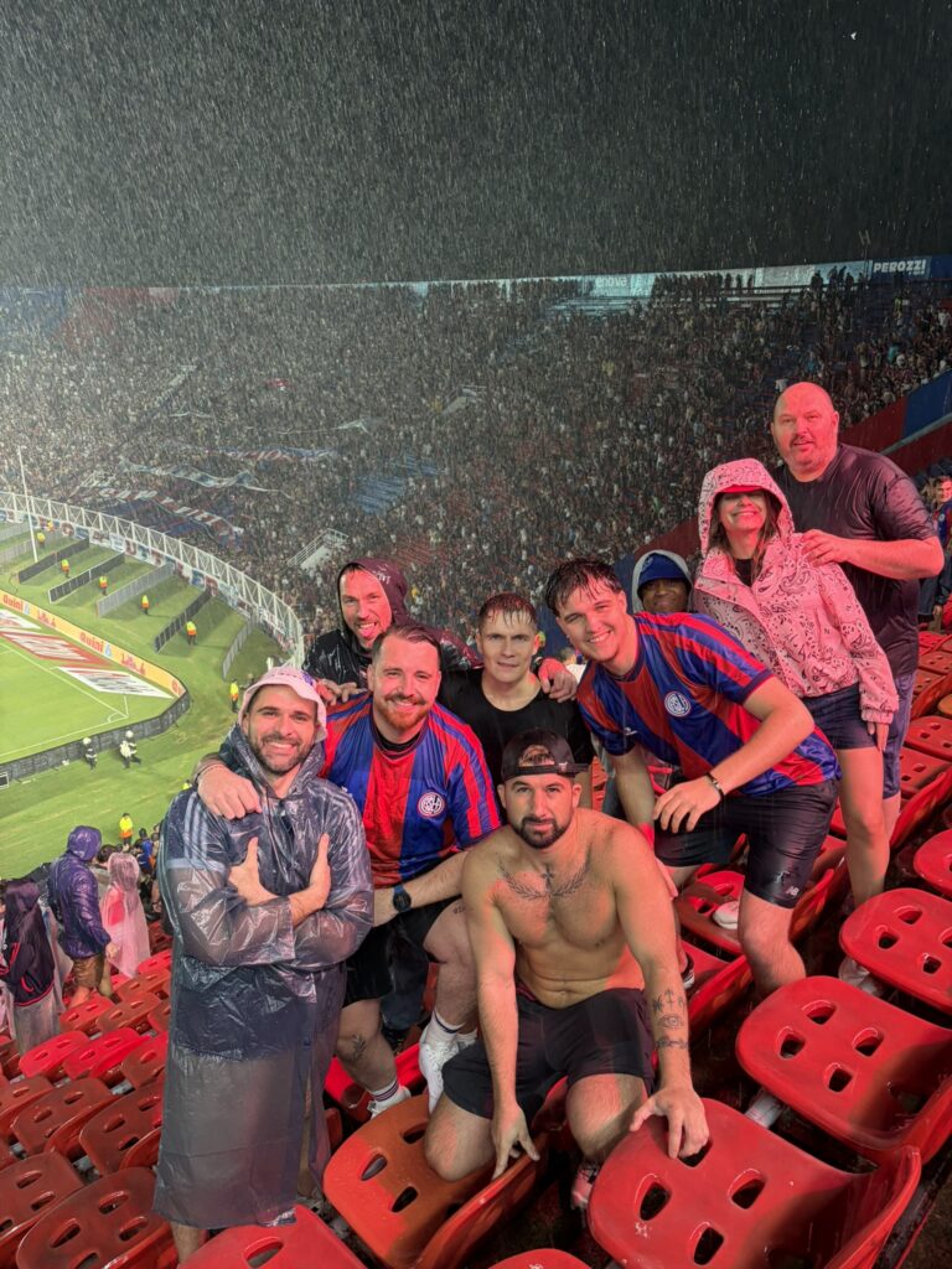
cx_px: 476
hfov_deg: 53.1
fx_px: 953
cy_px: 634
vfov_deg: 67.3
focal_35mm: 26
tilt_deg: -16.1
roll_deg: +0.6
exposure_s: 1/100
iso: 100
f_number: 1.6
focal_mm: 5.96
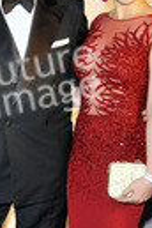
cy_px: 177
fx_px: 747
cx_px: 61
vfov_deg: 17.2
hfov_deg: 11.6
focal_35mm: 118
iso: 500
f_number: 5.6
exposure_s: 1/160
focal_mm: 38
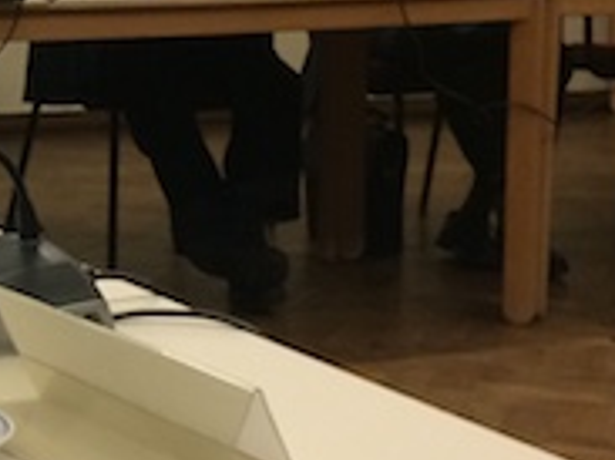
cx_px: -215
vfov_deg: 11.6
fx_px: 2255
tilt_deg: -9.2
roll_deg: -0.2
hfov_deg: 14.8
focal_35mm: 127
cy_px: 165
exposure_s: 1/33
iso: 64
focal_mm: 4.15
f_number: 2.2
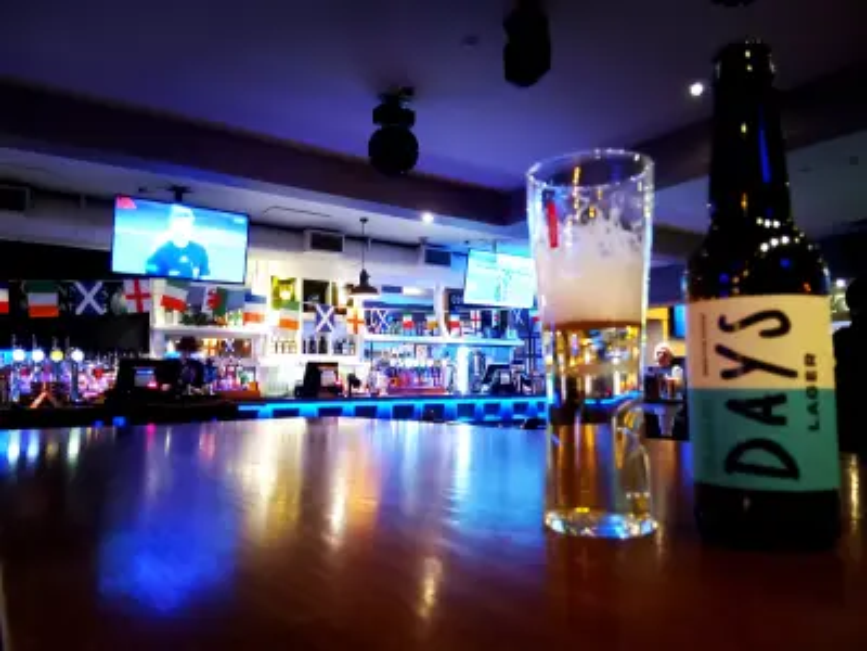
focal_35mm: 28
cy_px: 326
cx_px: 434
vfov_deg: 49.7
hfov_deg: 63.4
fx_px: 701
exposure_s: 1/20
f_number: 2
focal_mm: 3.54
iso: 972
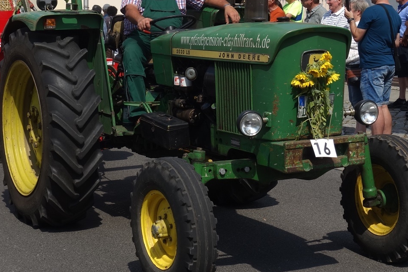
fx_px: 952
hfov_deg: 24.1
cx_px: 162
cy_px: 57
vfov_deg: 16.2
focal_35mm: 84
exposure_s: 1/500
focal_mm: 18.66
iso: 80
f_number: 5.6
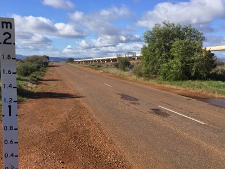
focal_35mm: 38
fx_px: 247
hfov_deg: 48.9
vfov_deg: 37.7
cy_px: 98
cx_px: 103
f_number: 2.2
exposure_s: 1/2564
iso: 32
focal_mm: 4.15
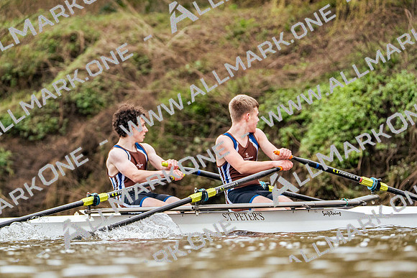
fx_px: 4889
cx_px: 208
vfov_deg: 3.3
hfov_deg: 4.9
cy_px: 139
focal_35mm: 422
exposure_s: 1/2000
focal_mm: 422
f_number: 6.3
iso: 3200
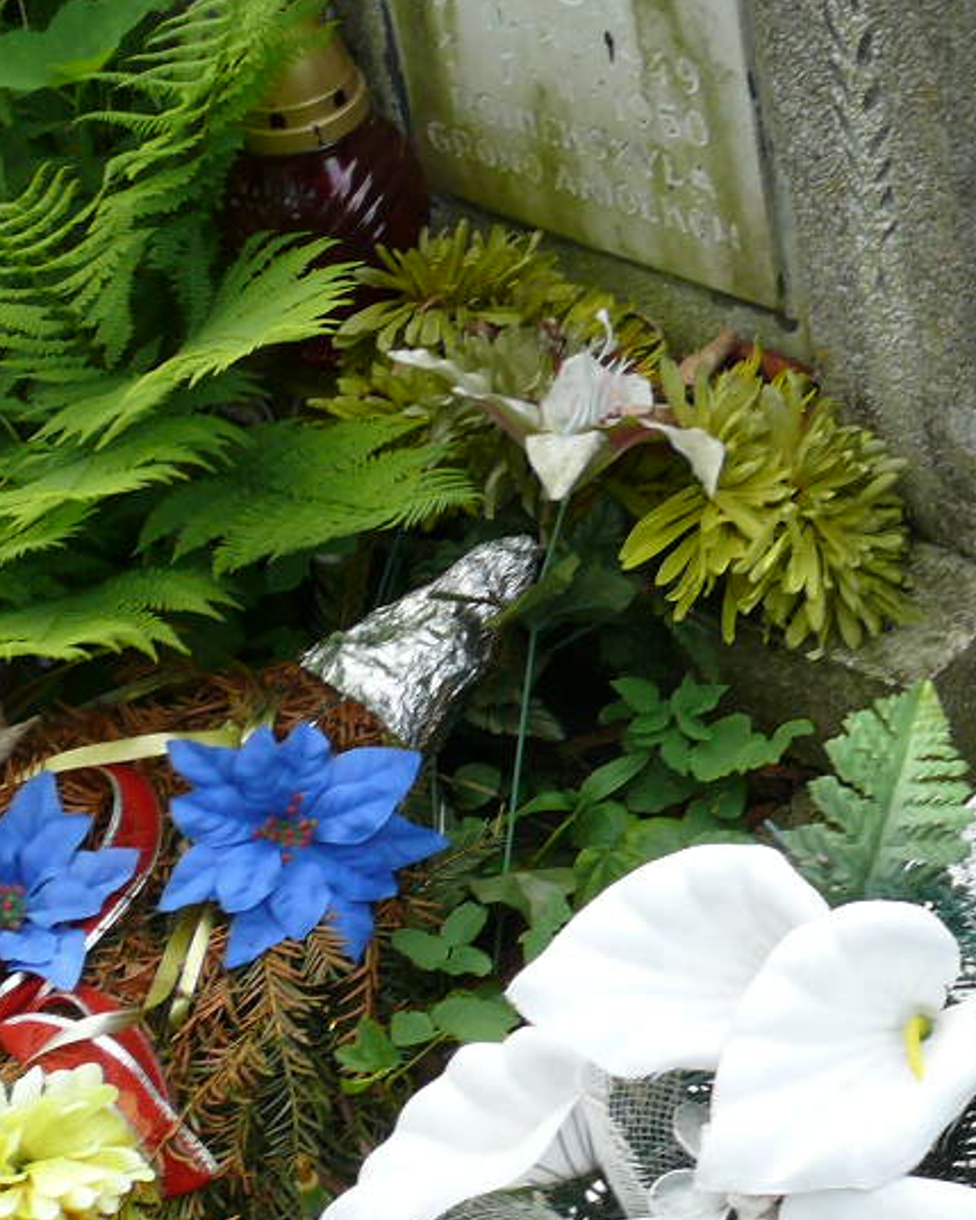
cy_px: 612
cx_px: 1665
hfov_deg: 13.7
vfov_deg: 18.8
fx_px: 3682
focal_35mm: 102
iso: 100
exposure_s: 1/125
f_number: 4
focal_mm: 7.4
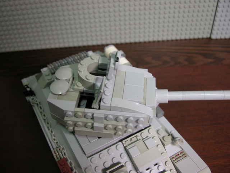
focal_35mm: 36
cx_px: 115
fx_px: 239
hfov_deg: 51.4
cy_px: 86
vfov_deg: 39.7
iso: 100
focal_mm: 9.2
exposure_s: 1/8.5
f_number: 2.8
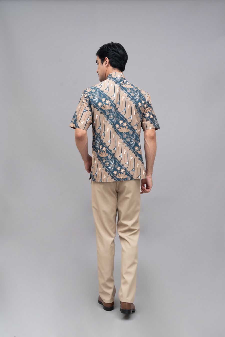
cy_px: 168
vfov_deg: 51.9
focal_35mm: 37
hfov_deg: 35.9
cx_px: 112
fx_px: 347
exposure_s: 1/160
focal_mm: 37
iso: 100
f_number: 10
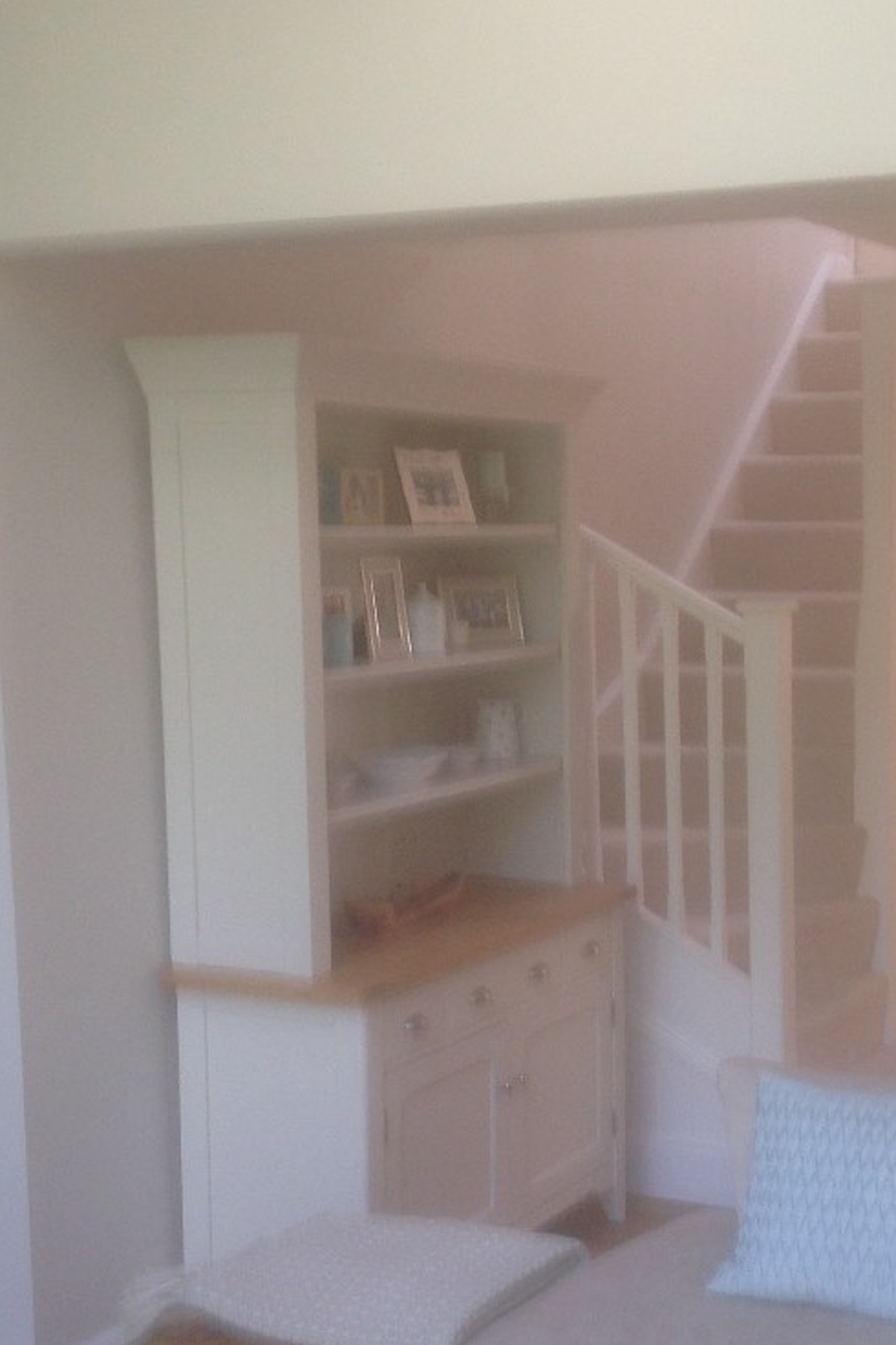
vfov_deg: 35.6
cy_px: 780
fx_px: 2091
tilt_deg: -9.9
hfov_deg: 23.7
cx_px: 744
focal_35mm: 56
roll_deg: +0.9
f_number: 2.4
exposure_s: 1/20
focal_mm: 4.12
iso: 50
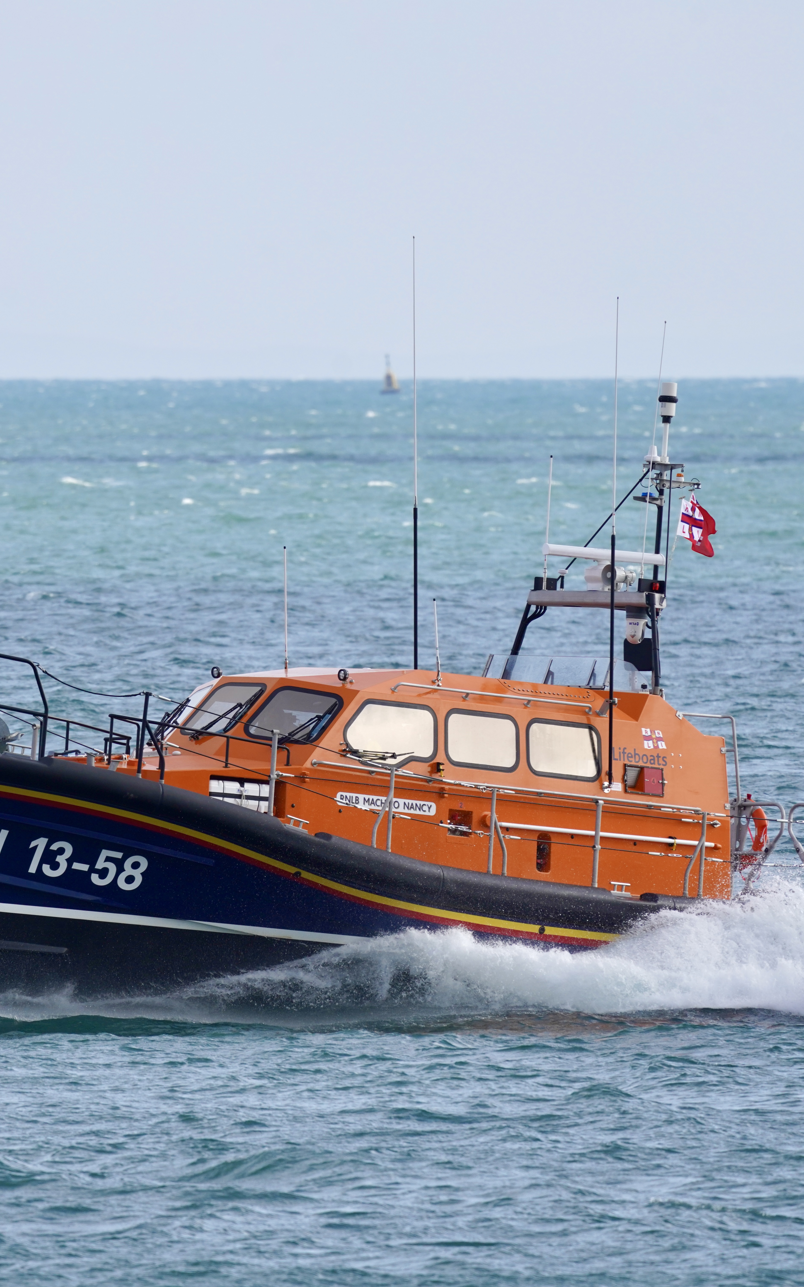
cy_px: 643
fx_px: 32188
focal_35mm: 918
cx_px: 127
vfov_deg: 2.3
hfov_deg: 1.4
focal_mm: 600
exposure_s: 1/800
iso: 320
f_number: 8
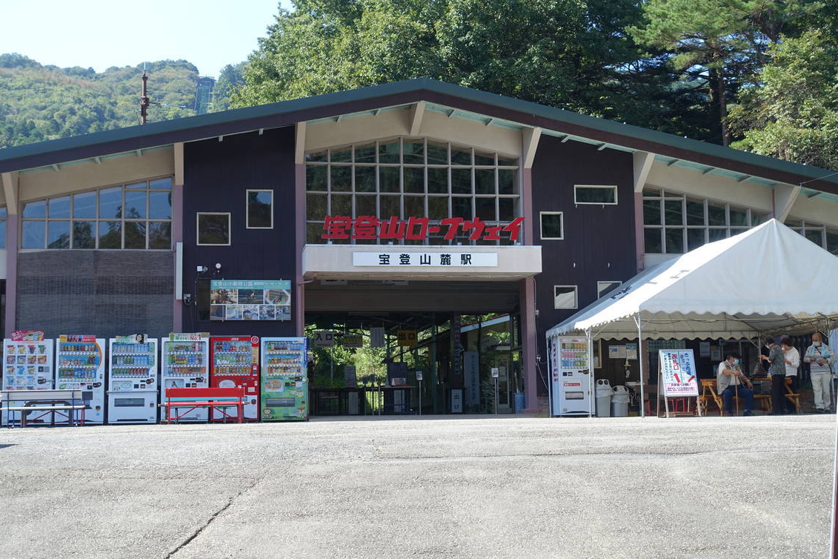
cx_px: 418
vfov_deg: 26.0
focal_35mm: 52
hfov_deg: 38.2
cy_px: 280
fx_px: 1210
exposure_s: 1/320
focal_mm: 18.1
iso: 125
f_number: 4
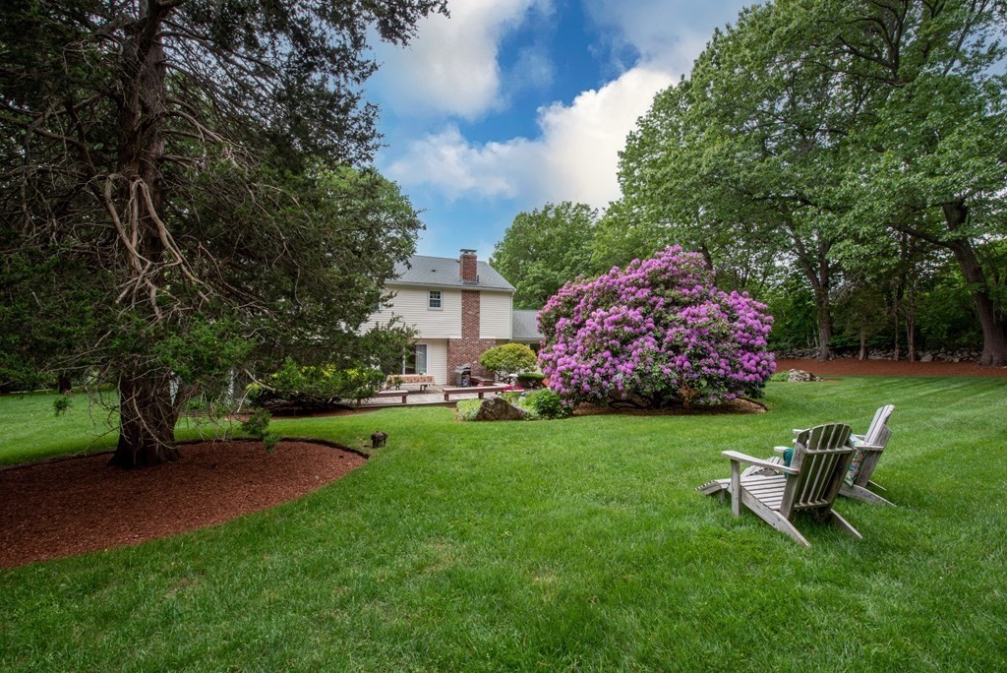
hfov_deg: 104.2
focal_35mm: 14
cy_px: 336
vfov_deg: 81.3
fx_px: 392
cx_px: 504
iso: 100
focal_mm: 14
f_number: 20
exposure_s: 1/10
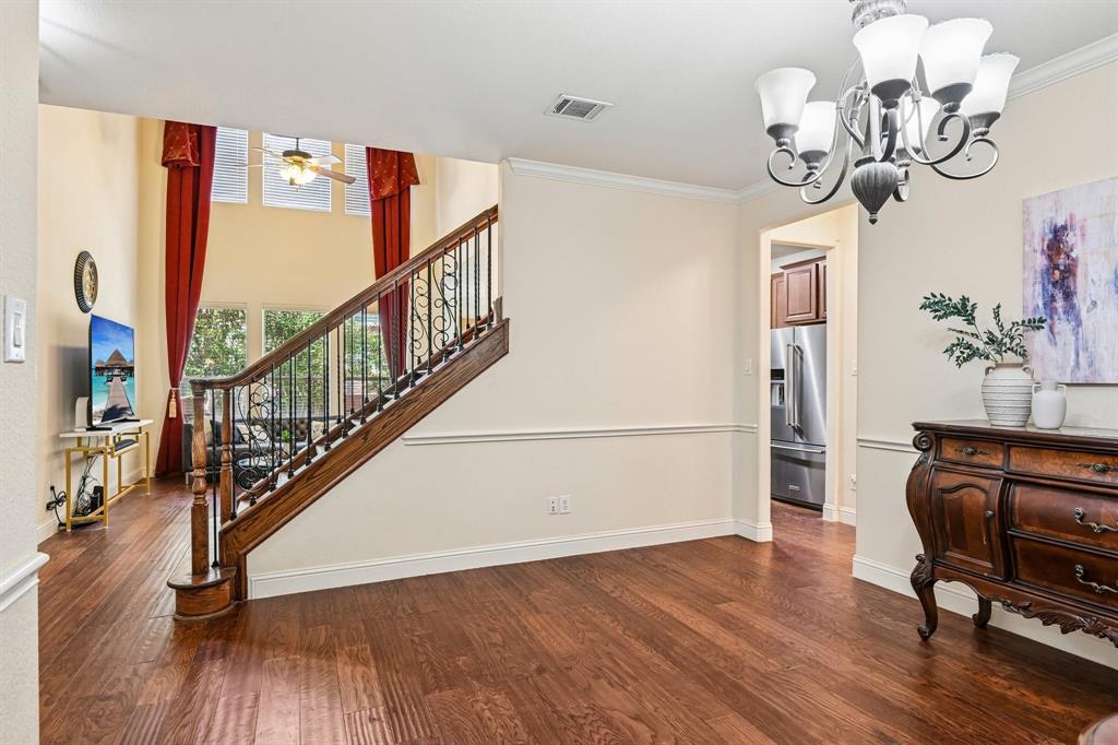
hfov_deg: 86.9
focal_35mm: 19
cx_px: 559
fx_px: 590
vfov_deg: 64.5
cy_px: 372
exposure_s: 1/5
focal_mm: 19
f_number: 8
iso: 400
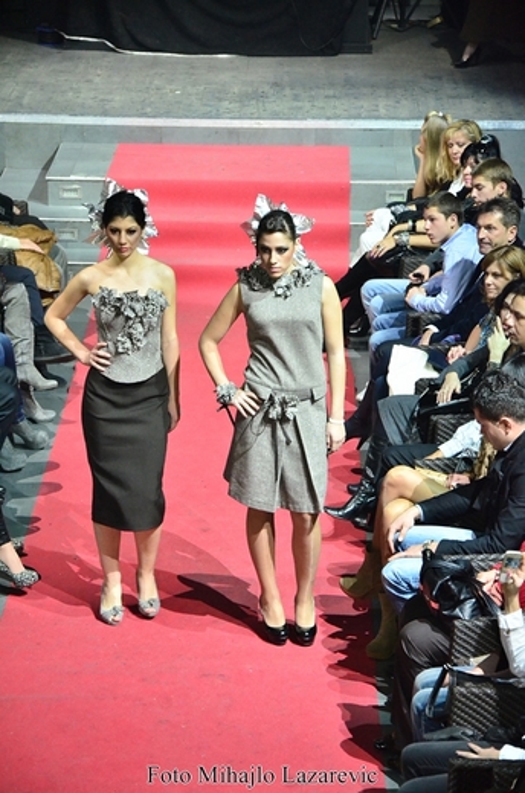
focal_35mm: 128
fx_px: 2804
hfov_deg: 10.7
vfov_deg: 16.1
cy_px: 396
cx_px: 262
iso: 3200
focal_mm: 85
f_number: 5.6
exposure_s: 1/125
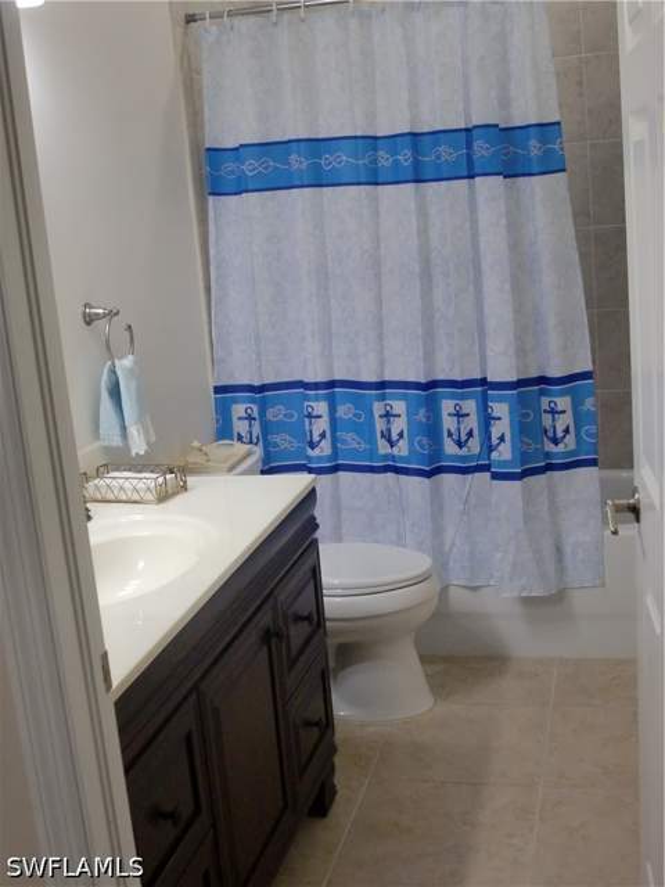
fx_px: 1101
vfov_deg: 43.9
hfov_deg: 33.6
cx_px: 332
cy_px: 444
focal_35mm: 43
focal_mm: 7.6
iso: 250
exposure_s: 1/60
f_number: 3.1
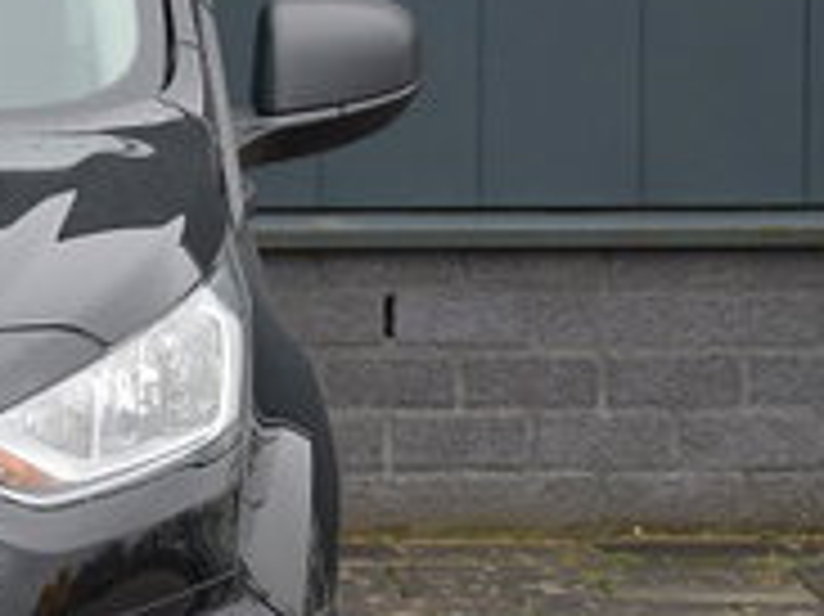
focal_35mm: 419
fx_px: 9967
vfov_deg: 3.5
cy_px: 281
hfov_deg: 4.7
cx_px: -626
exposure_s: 1/250
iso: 400
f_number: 5.3
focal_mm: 70
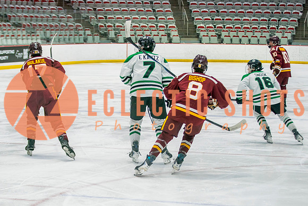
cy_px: 148
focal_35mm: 116
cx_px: 102
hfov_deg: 17.6
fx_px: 993
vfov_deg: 11.8
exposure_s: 1/640
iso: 640
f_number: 2.8
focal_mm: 70
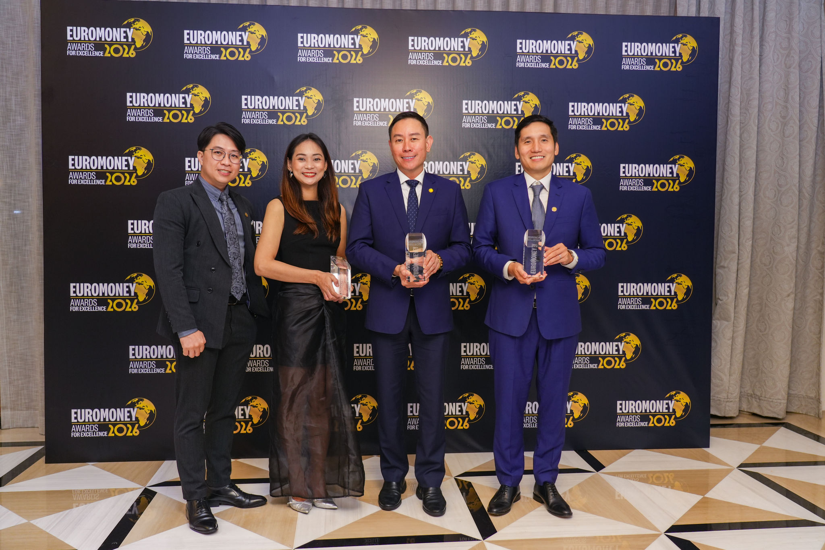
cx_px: 412
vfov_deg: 43.6
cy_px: 275
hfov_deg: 61.9
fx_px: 687
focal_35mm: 30
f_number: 4
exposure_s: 1/125
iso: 800
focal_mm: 30
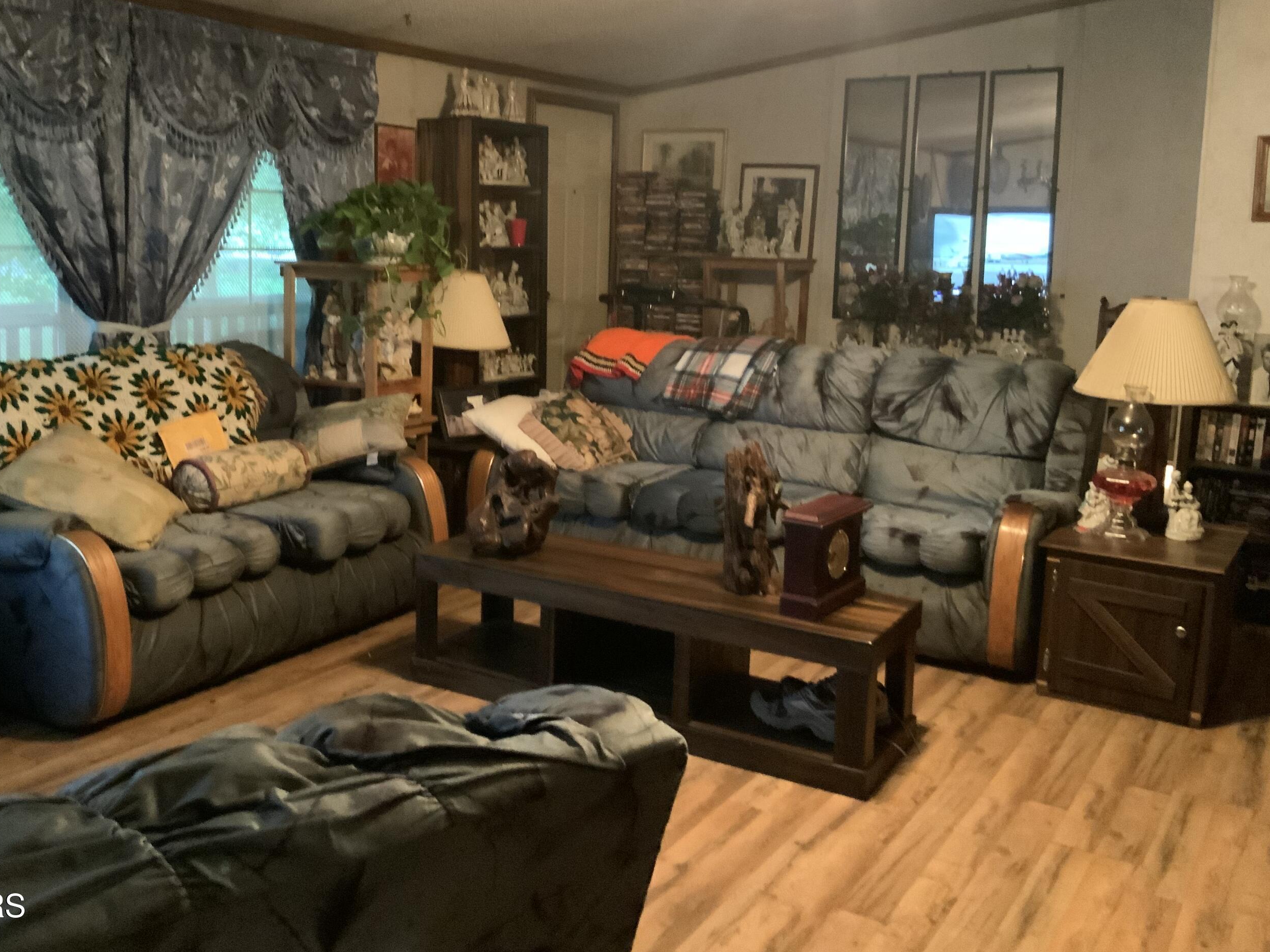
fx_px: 1284
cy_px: 384
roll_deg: -1.5
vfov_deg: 40.5
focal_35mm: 35
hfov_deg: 52.5
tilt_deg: -8.6
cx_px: 549
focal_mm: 3
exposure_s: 1/20
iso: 500
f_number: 1.8
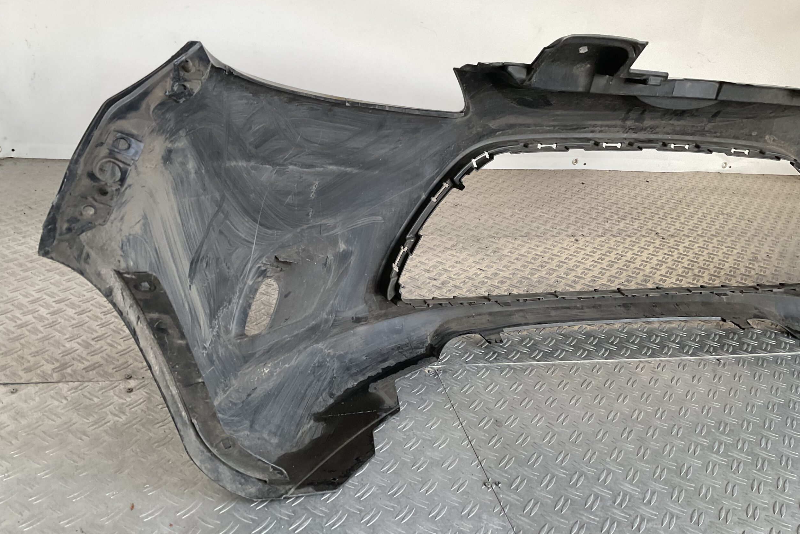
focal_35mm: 31
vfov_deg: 42.3
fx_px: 689
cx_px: 400
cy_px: 289
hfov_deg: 60.3
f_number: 1.8
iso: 64
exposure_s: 1/50
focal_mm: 3
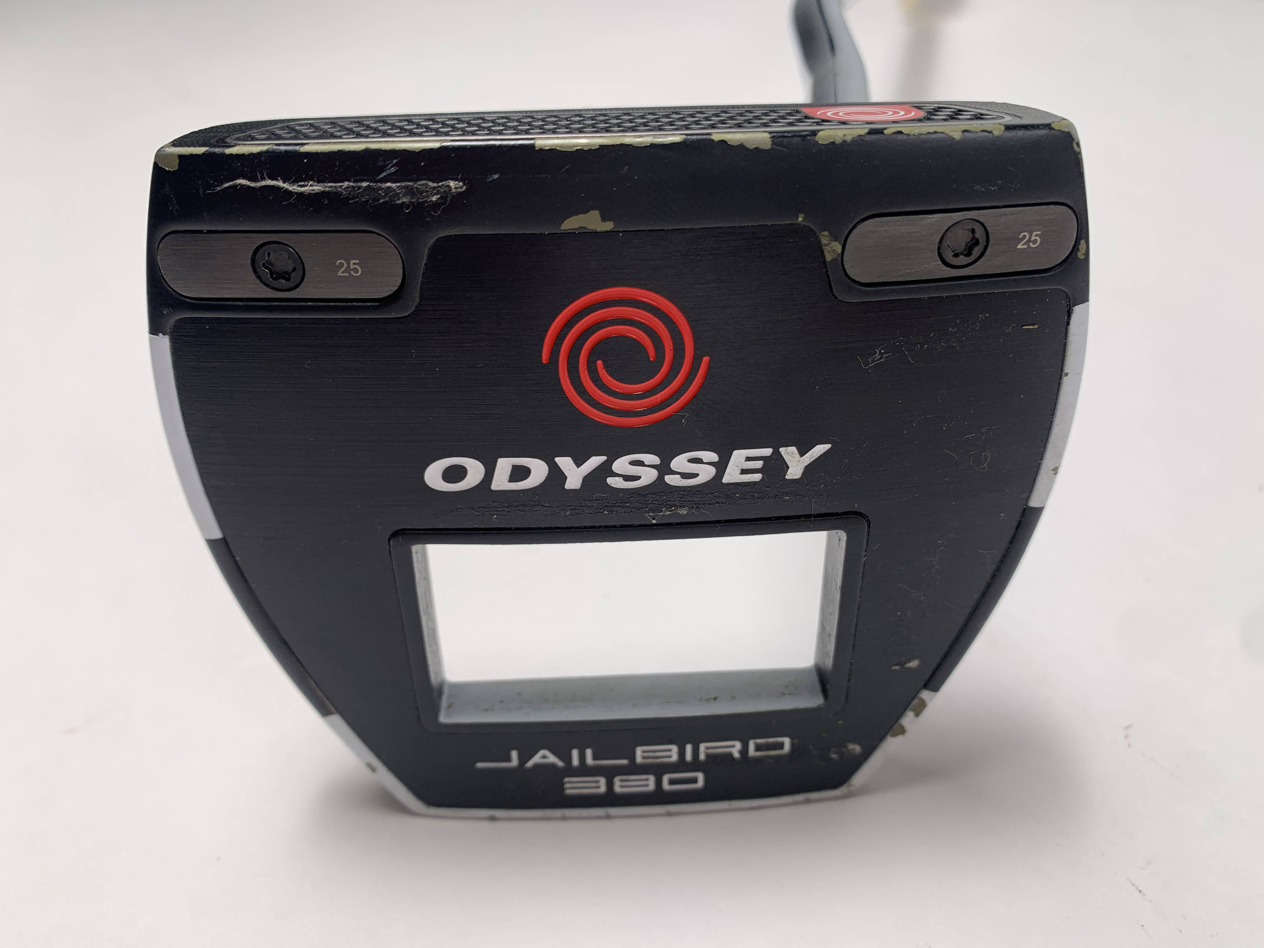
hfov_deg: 67.3
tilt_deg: -37.1
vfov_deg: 53.1
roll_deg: +1.9
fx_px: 949
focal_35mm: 26
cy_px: 474
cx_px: 632
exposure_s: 1/183
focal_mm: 4.25
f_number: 1.8
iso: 25
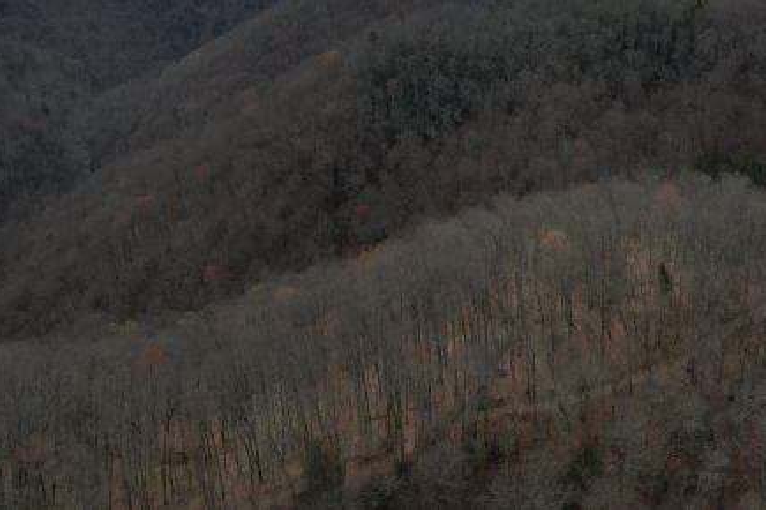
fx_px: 808
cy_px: 71
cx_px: 538
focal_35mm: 38
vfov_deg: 33.5
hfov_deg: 49.4
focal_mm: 8.38
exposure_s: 1/2500
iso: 100
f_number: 2.8
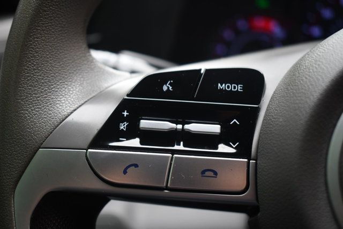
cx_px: 172
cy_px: 114
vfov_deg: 26.5
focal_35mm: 51
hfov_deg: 38.9
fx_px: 486
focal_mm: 34
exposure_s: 1/250
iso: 450
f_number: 4.5
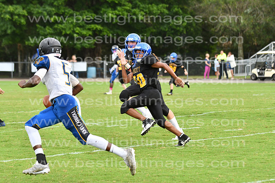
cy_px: 92
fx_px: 1604
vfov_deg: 6.5
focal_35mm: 210
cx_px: 138
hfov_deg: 9.8
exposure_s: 1/2000
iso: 800
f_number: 3.5
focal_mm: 140
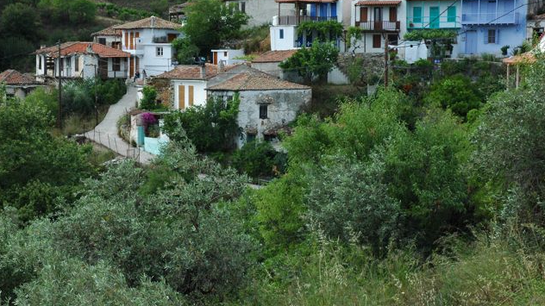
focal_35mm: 70
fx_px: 1011
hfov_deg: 30.2
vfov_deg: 17.2
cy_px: 131
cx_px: 274
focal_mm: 44
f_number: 8
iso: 250
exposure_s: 1/200
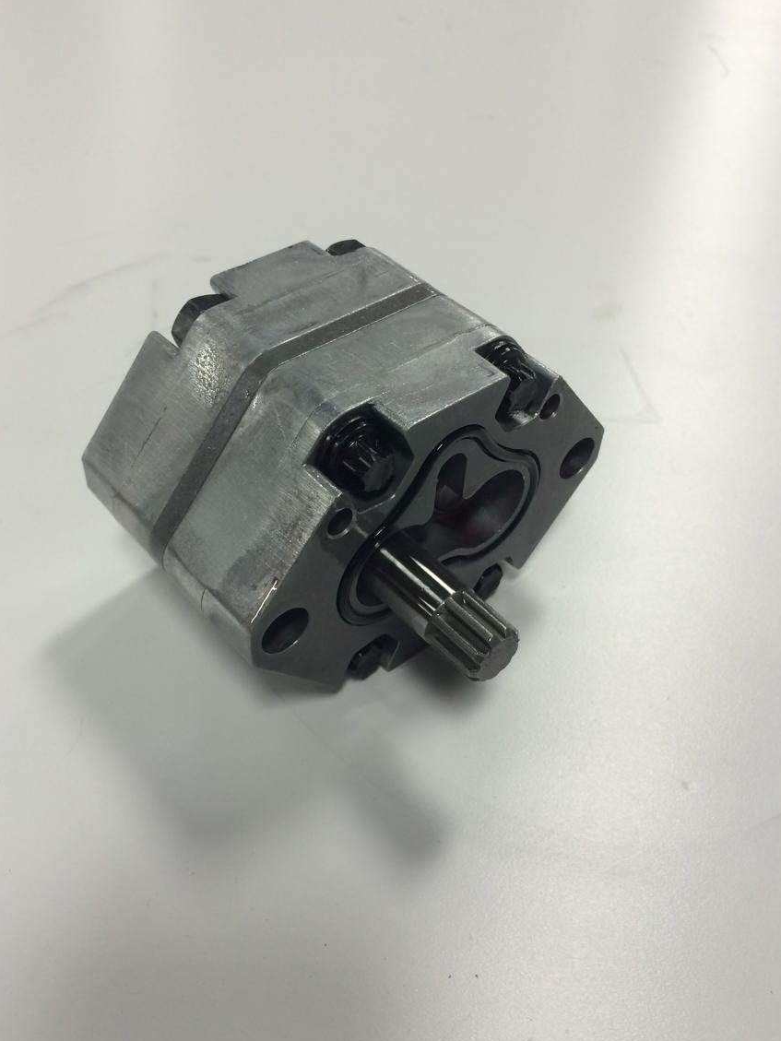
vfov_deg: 53.9
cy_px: 529
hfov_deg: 41.8
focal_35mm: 34
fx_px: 1023
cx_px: 351
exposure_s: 1/40
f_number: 2.2
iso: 40
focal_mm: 4.12
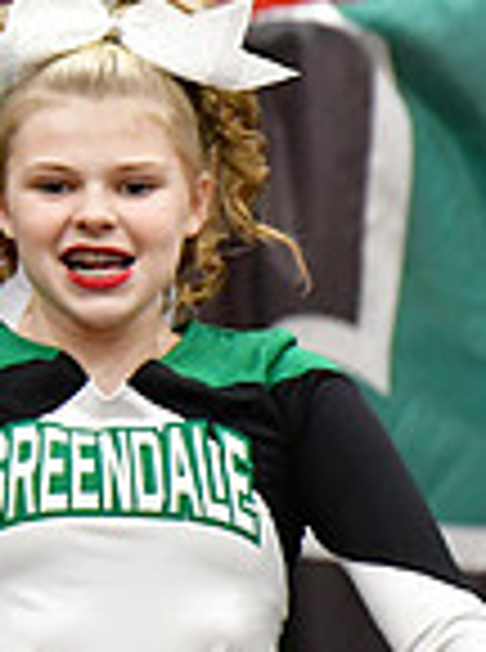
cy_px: 295
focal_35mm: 1158
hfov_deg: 1.3
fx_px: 21774
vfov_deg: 1.7
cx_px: -801
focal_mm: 200
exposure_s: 1/500
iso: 5000
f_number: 3.5
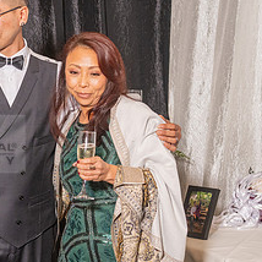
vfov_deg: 12.4
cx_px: 43
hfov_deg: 12.4
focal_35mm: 140
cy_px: 193
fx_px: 1199
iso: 800
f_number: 4.5
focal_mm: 45
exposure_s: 1/200
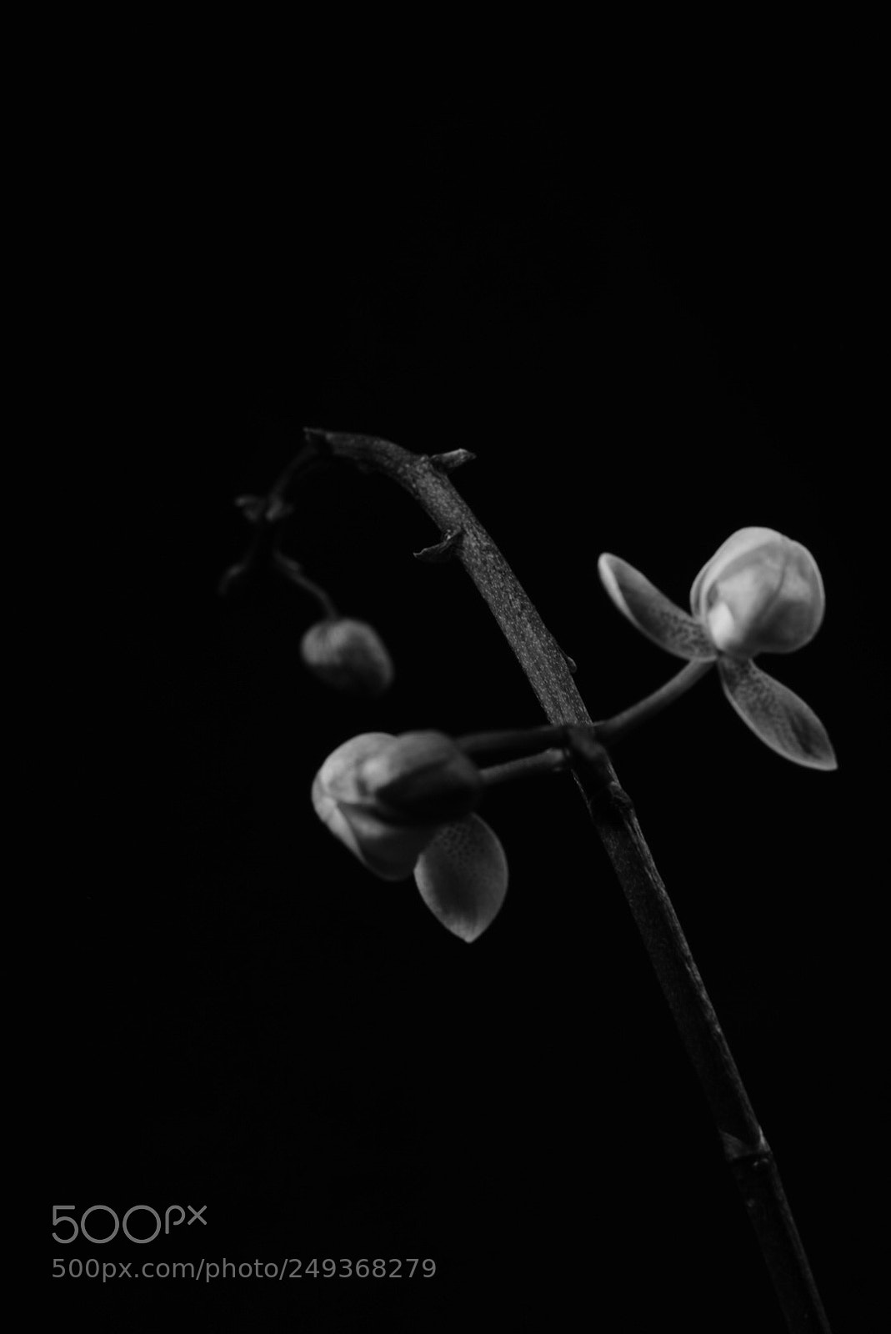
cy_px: 667
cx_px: 446
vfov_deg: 13.0
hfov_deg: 8.7
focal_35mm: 158
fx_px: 5838
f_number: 9
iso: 100
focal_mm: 105
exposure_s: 1/125
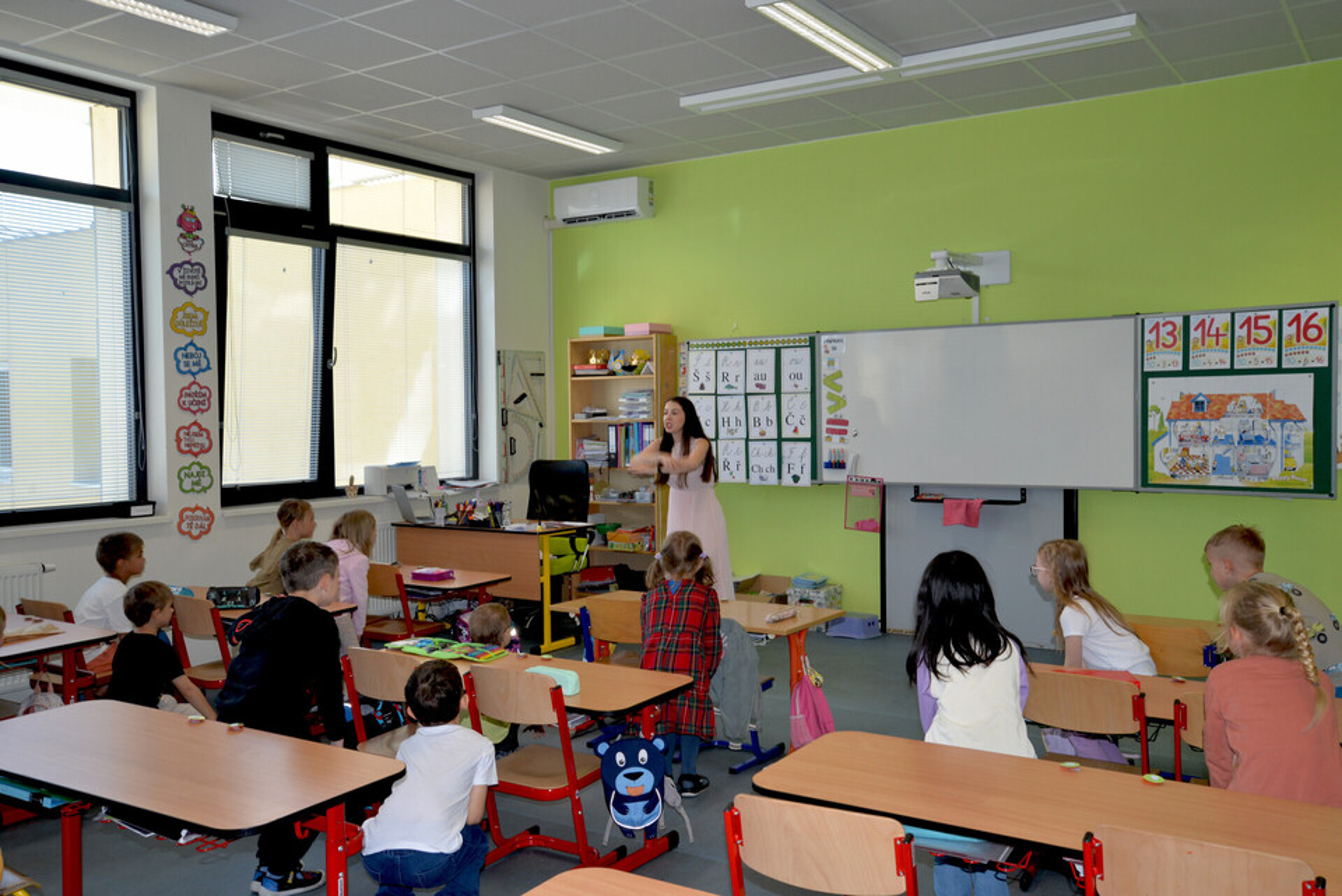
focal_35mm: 32
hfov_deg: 58.7
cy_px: 448
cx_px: 671
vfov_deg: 41.2
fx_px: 1193
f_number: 10
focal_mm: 32
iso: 640
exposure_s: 1/80
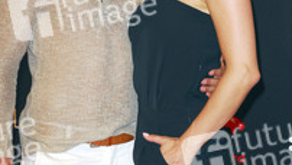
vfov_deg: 8.5
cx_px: 126
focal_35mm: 143
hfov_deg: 15.0
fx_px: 1108
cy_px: 80
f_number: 5
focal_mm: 46
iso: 200
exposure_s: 1/60
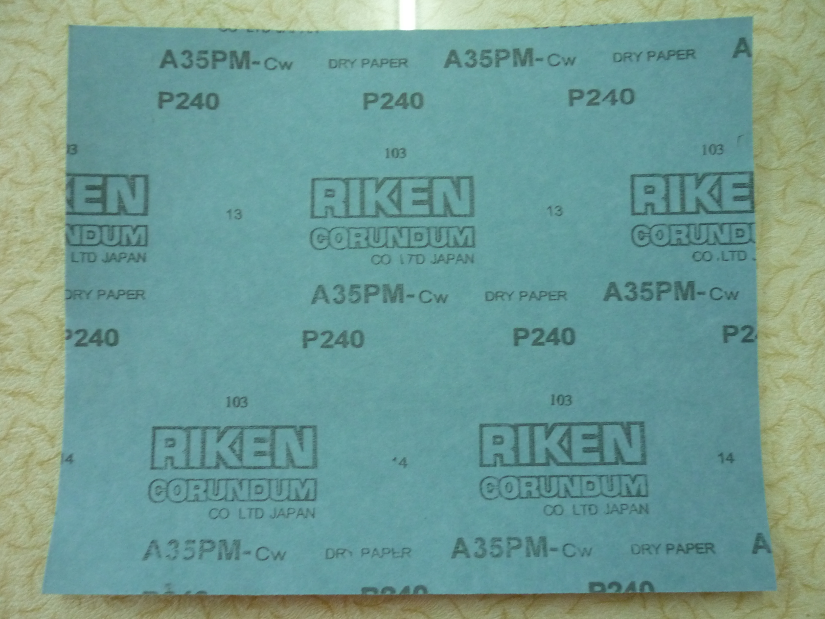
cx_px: 412
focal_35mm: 33
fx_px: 786
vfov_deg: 42.9
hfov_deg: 55.4
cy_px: 310
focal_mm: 5.5
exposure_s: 1/25
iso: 400
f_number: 2.8
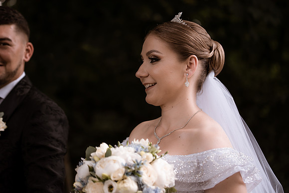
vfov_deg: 15.2
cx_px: 144
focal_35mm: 90
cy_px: 96
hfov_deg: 22.6
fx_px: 723
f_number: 3.2
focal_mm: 90
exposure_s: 1/640
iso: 125
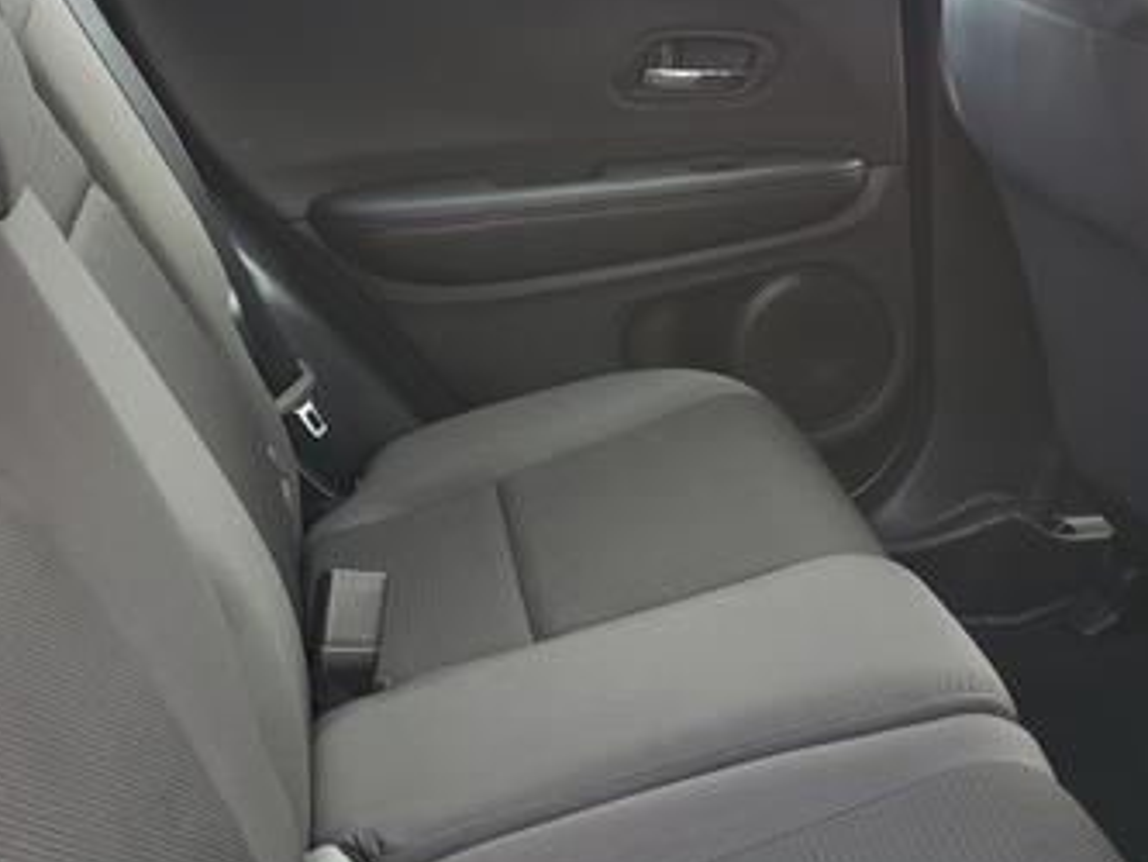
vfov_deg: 29.0
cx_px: 855
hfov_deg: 37.3
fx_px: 1659
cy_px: 303
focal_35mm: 50
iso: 64
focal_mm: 4.3
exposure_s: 1/60
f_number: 2.4
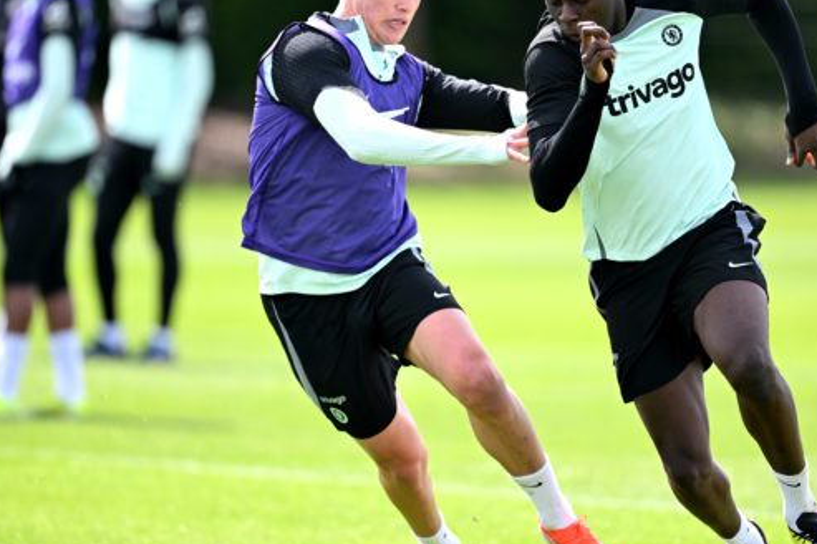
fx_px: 13811
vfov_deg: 2.3
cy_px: 239
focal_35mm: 609
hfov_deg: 3.4
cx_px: 456
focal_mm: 400
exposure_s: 1/2500
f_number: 2.8
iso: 400
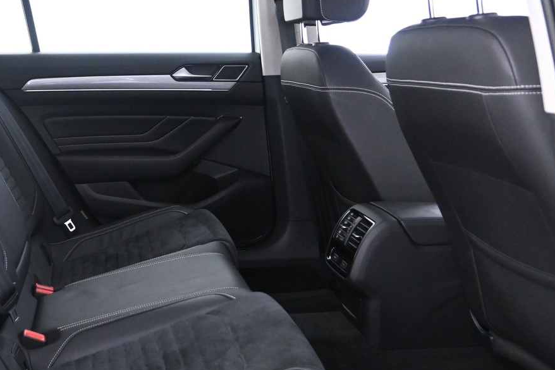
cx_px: 125
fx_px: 747
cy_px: 183
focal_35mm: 48
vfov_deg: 27.8
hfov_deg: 39.4
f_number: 3.5
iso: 3200
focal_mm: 17.5
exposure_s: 1/20
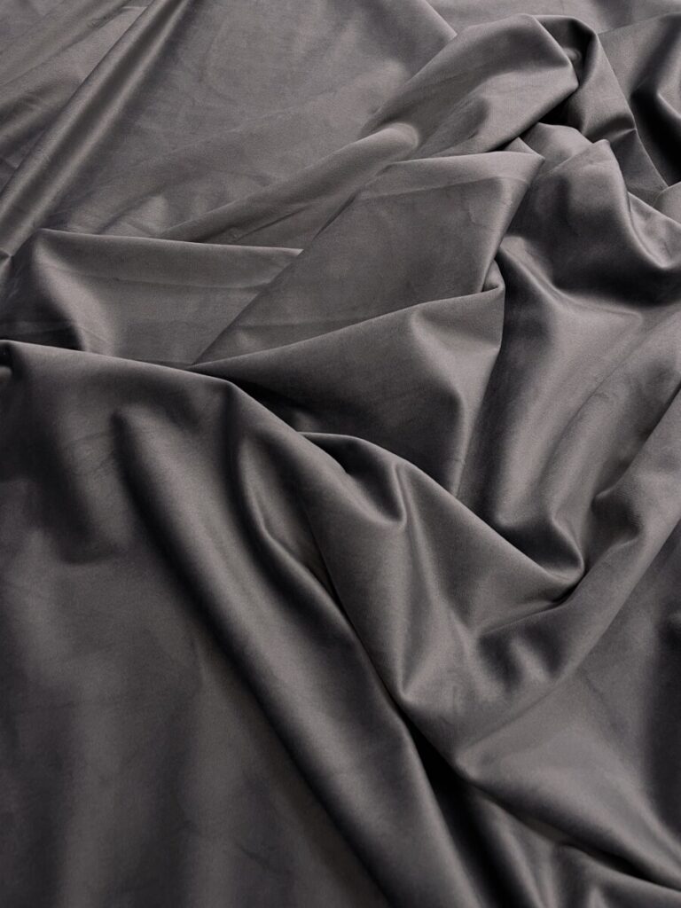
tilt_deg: -63.4
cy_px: 454
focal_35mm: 26
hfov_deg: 53.1
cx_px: 340
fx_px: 682
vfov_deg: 67.3
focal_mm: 4.2
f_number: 1.6
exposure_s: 1/50
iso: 64
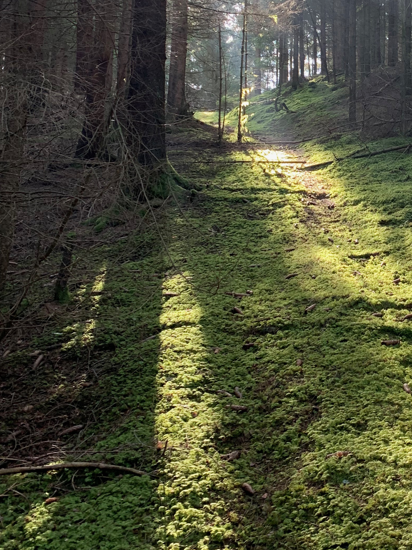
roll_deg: +0.1
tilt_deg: +9.2
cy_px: 136
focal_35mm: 50
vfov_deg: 37.2
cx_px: 394
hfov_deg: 27.7
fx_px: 794
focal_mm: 4.25
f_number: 1.8
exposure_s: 1/62
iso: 100
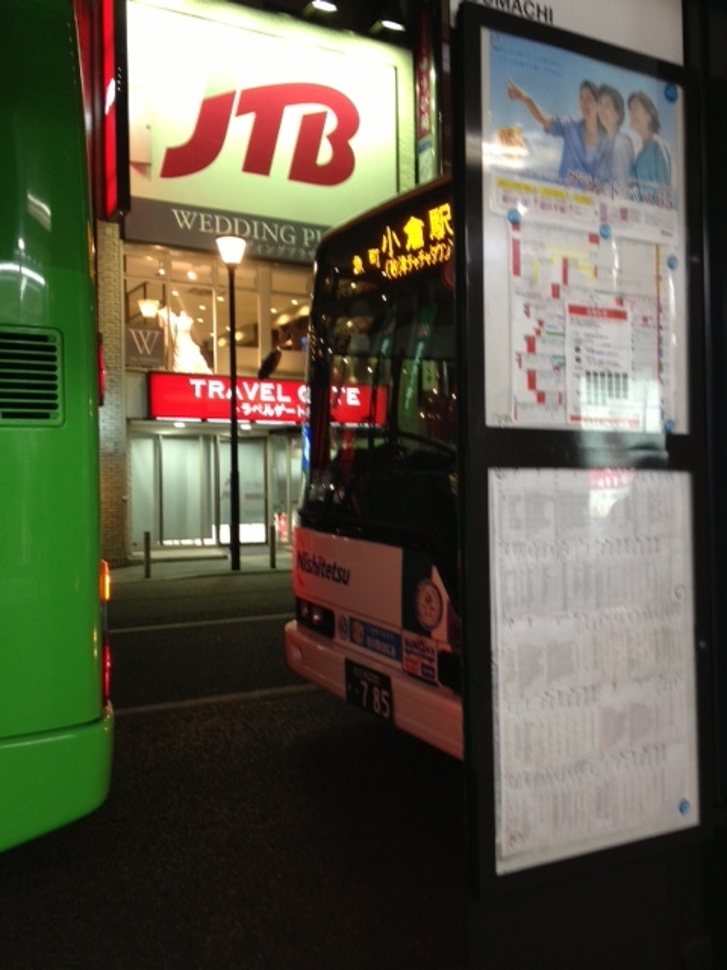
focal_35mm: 35
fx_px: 980
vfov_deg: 52.6
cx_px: 364
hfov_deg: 40.7
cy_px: 485
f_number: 2.4
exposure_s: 1/20
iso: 100
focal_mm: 4.28
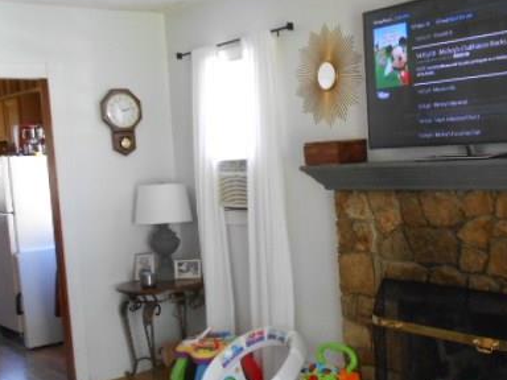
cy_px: 241
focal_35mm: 50
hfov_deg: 37.8
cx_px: 330
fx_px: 732
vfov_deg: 29.0
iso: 400
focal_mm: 5.3
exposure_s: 1/25
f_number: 3.8
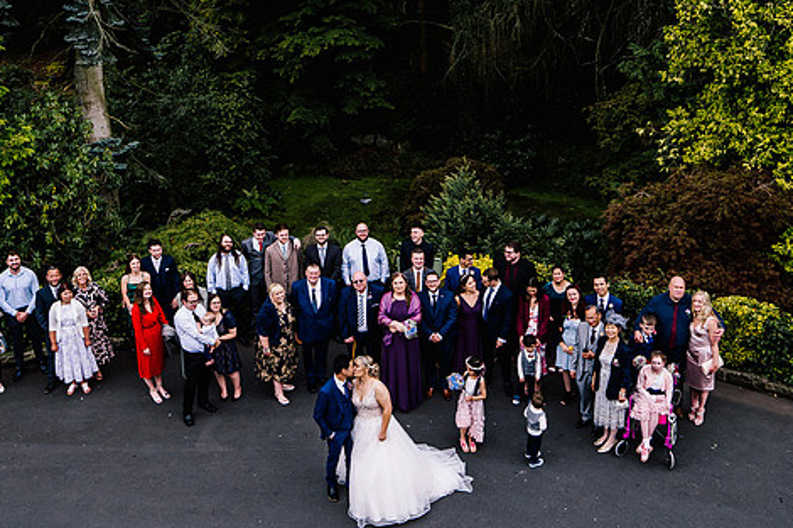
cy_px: 152
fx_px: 815
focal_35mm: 37
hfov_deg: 51.9
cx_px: 385
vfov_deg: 35.4
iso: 400
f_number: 3.5
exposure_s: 1/500
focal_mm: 24
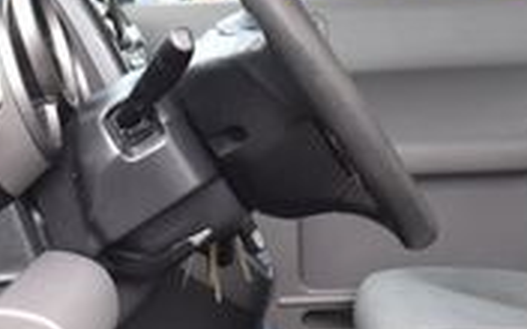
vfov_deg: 13.1
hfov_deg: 20.7
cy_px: 117
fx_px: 1436
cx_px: 380
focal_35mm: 100
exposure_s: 1/125
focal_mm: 18
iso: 400
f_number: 7.1
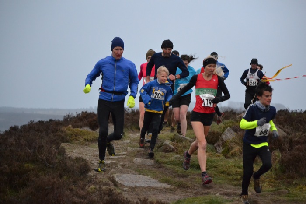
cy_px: 102
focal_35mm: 128
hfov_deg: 16.1
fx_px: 1083
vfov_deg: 10.7
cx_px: 153
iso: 3200
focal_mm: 85
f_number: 4.2
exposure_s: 1/400
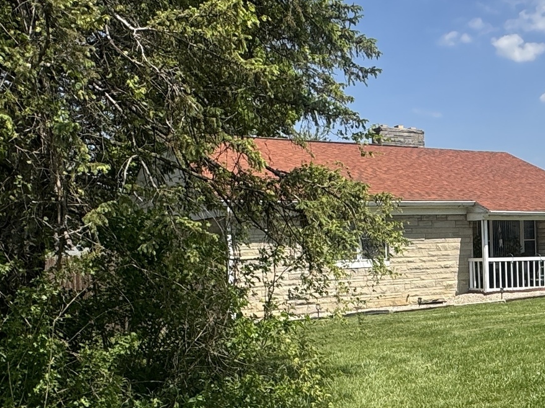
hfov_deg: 36.8
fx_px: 771
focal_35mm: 49
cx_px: 475
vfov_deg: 29.3
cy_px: 295
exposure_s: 1/1927
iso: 50
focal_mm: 2.22
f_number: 2.2
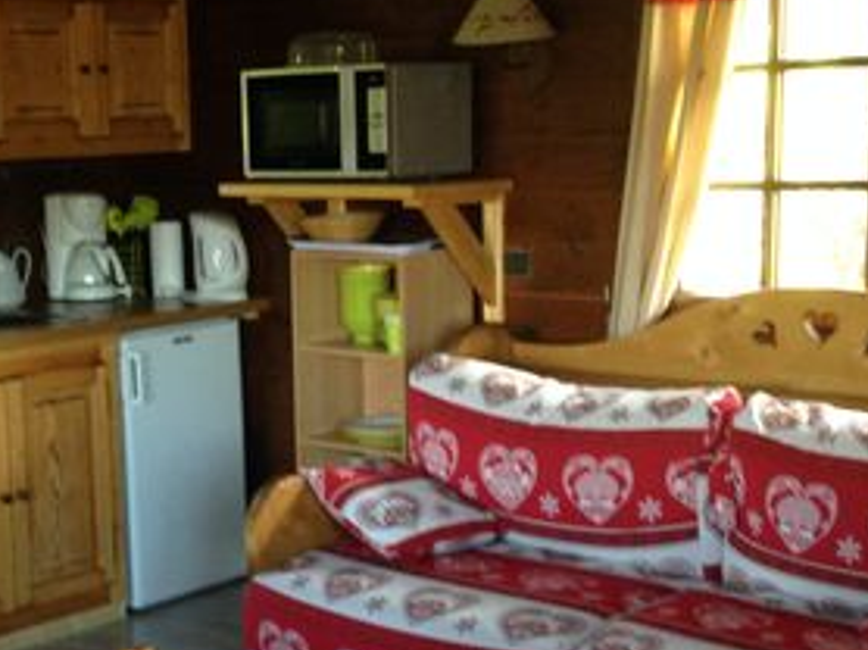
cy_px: 400
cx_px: 234
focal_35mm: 76
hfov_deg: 25.4
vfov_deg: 19.3
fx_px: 1904
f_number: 2.4
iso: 100
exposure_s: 1/20
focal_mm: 4.12
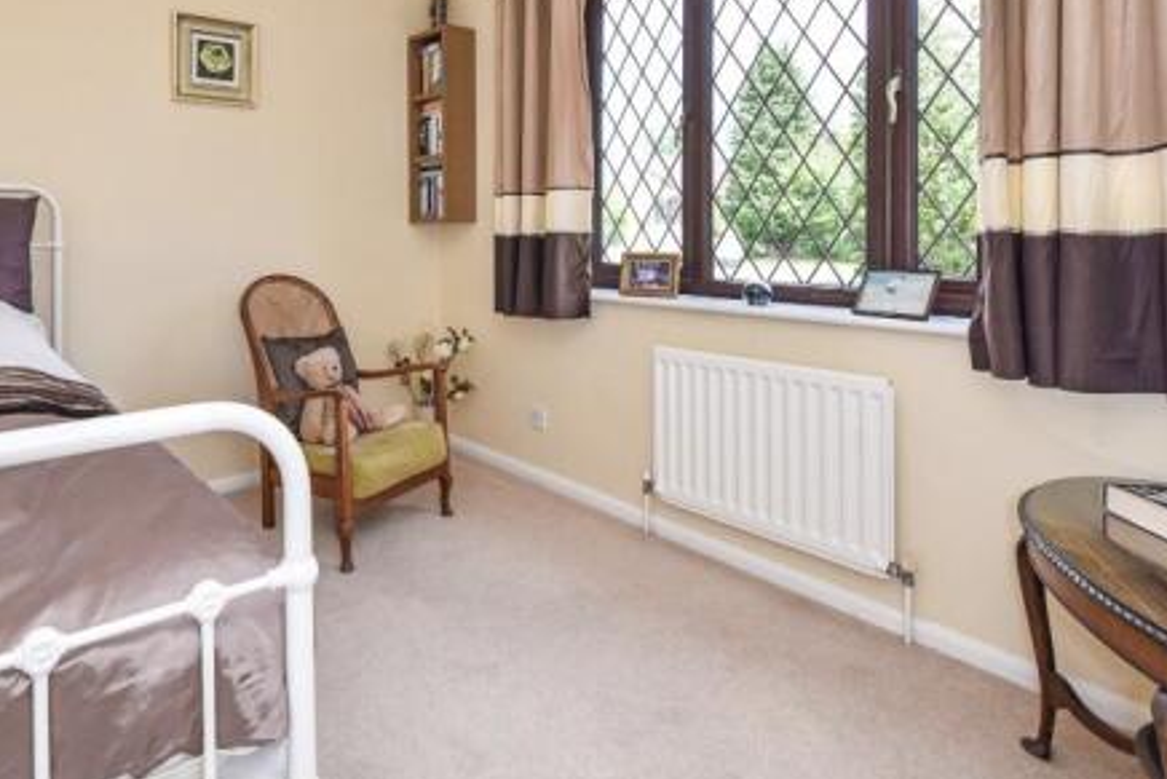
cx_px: 423
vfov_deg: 57.4
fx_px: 681
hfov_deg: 79.4
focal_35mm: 21
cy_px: 226
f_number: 8
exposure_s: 1/125
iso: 400
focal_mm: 14
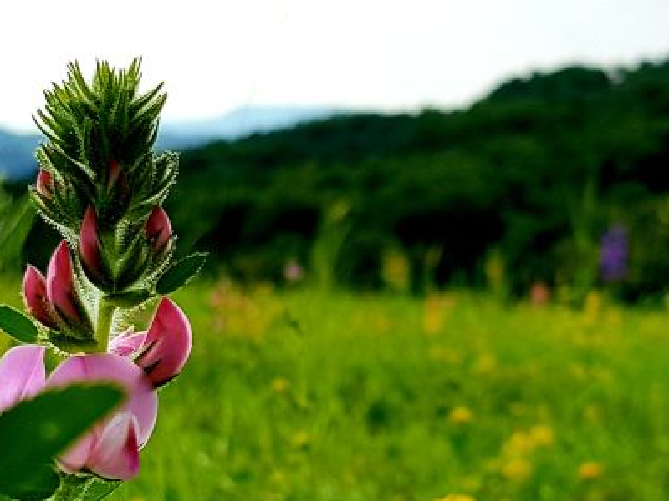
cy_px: 404
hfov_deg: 25.0
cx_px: 366
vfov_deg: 18.7
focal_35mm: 78
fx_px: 1507
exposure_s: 1/2488
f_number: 1.7
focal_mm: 4.2
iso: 40
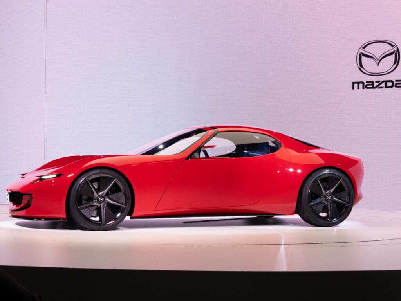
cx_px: 200
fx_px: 858
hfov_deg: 26.3
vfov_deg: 19.9
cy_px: 150
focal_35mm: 74
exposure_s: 1/320
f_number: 5.6
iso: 800
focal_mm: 37
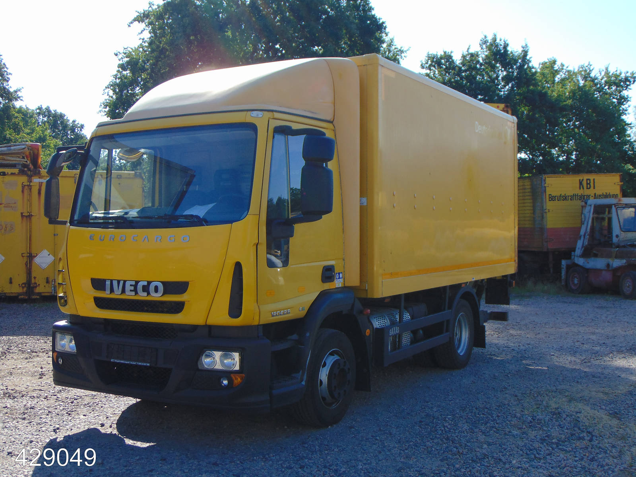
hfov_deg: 44.8
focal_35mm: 42
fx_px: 772
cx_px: 318
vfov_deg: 34.3
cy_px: 238
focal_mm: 7.6
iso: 80
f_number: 3.3
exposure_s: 1/640
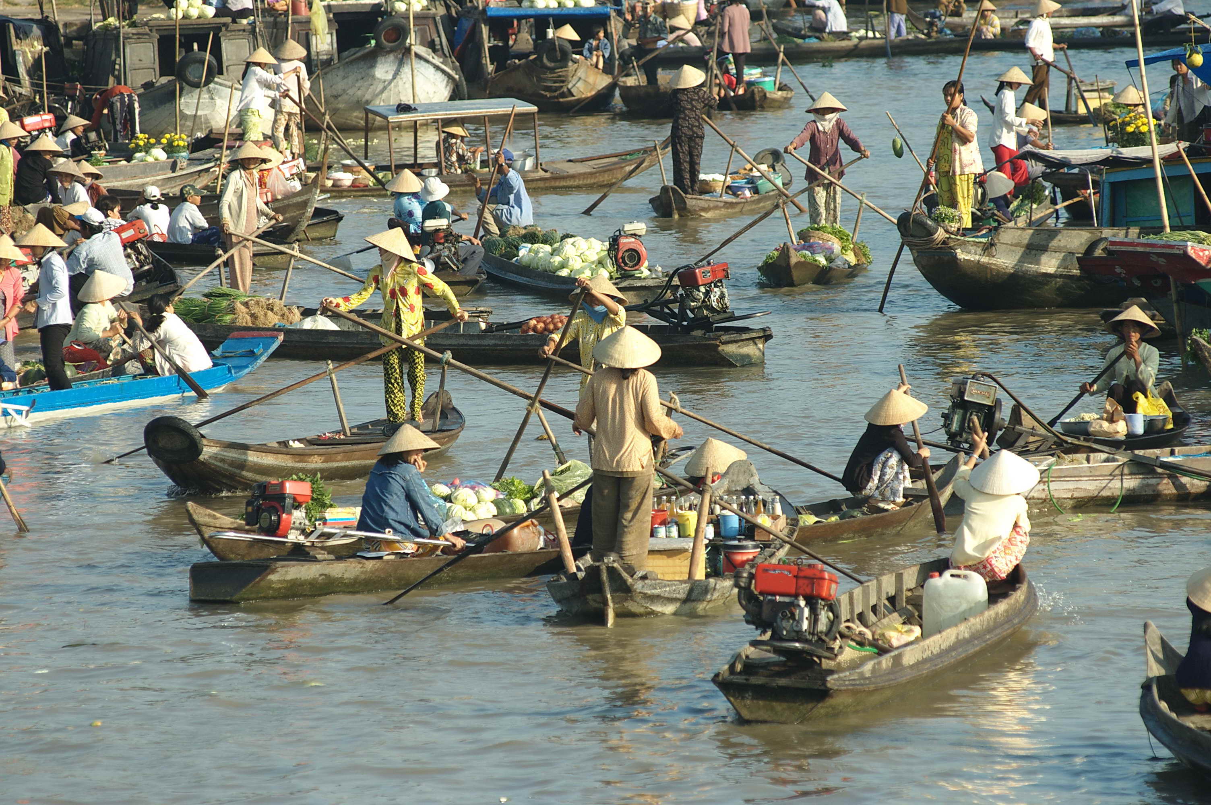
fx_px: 10083
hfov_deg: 6.9
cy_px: 402
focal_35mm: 300
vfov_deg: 4.6
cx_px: 606
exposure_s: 1/500
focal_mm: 200
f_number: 5.6
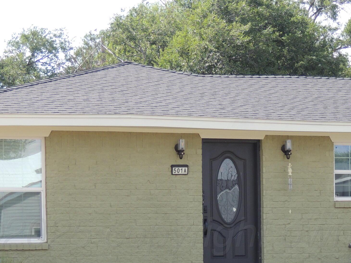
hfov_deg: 13.7
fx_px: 1460
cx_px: 261
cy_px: 236
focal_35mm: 144
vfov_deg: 10.3
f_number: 3.9
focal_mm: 12.4
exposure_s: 1/250
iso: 100
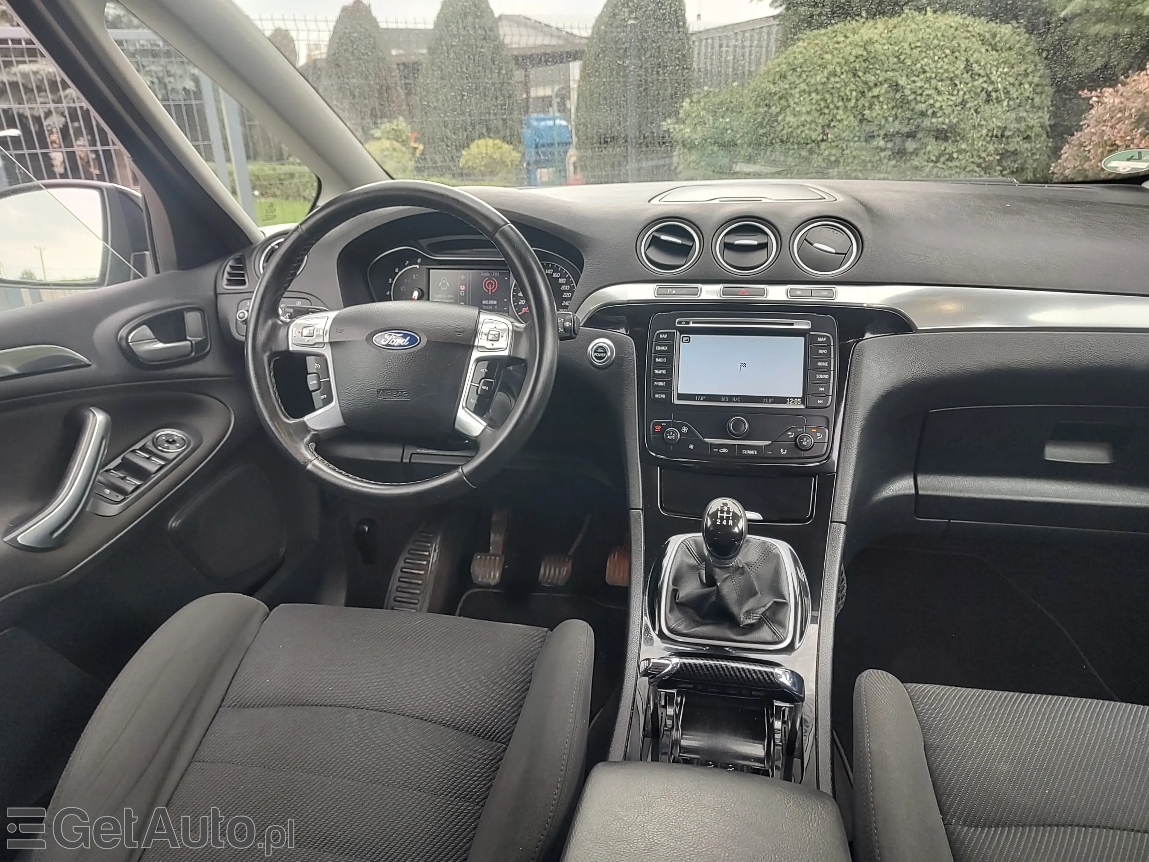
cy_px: 431
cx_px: 574
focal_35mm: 23
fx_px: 763
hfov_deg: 73.9
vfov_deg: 58.9
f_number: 1.8
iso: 141
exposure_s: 1/100
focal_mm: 5.56
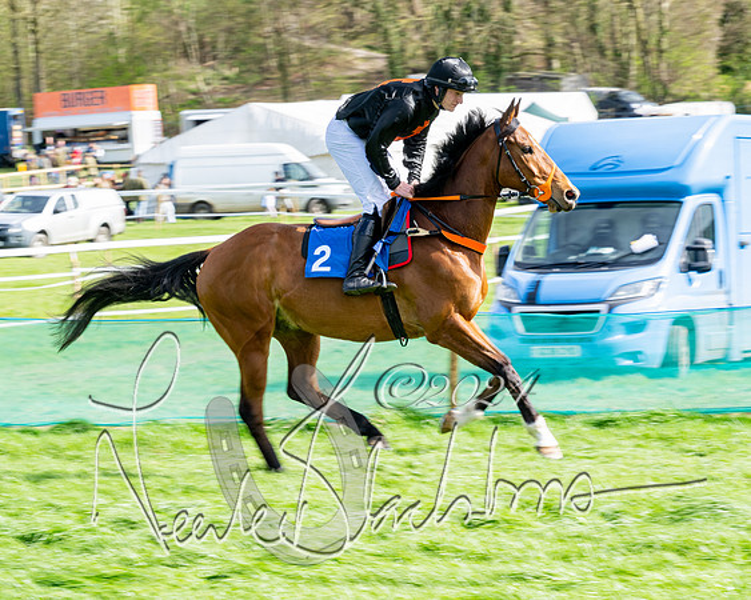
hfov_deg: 13.2
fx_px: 3255
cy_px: 300
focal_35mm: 147
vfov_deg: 10.5
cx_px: 393
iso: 200
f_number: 11
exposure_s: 1/160
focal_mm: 130
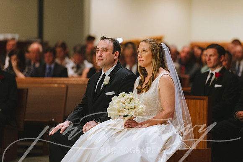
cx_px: 122
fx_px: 1350
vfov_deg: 6.9
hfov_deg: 10.3
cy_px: 81
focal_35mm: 200
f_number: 2.8
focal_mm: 200
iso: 3200
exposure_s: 1/160
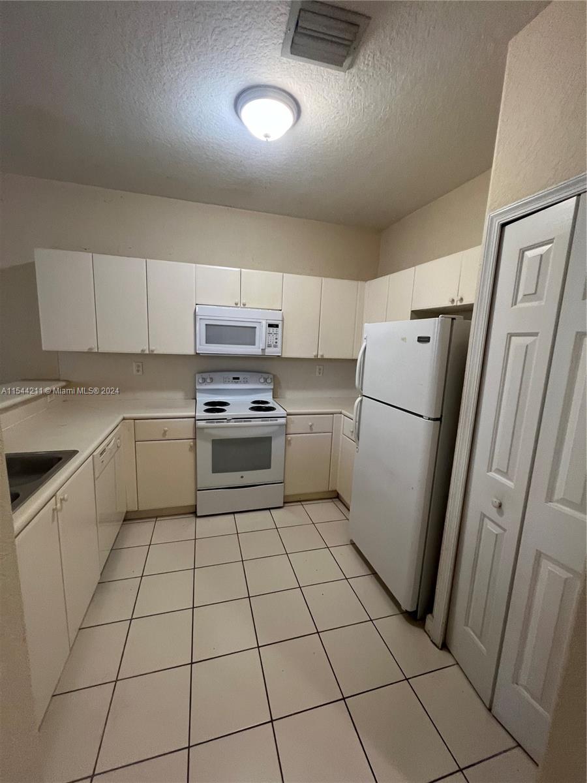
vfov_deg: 106.2
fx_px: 294
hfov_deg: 89.9
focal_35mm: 13
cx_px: 294
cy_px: 392
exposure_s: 1/60
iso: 160
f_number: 1.8
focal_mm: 1.57
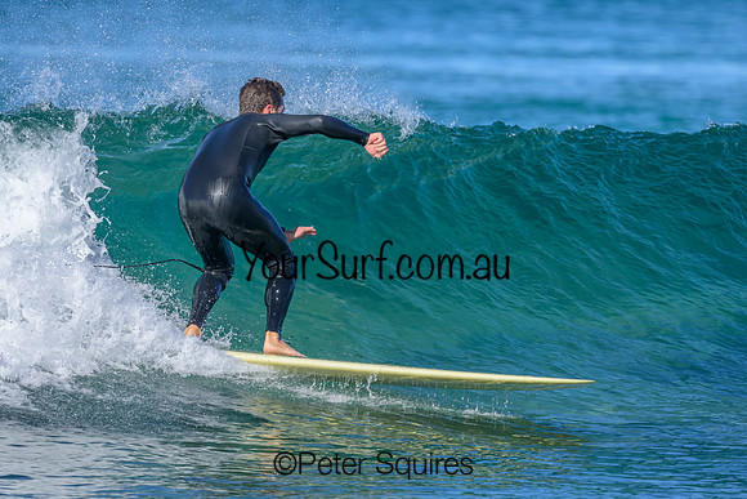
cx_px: 404
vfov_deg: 1.5
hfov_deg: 2.2
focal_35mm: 936
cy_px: 207
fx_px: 19431
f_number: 6.3
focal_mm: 800
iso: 450
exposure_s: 1/2000
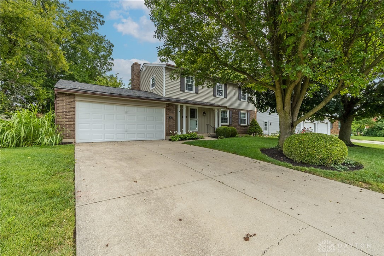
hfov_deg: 100.4
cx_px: 192
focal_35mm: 15
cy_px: 128
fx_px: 160
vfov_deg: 77.3
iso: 500
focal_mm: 10
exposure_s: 1/1600
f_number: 8
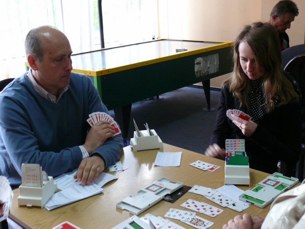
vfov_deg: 30.9
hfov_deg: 40.4
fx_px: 414
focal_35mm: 47
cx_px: 152
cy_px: 114
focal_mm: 9
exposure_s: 1/30
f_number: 2.8
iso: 200
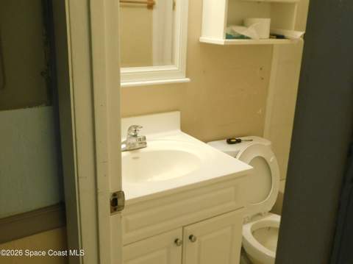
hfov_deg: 51.4
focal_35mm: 36
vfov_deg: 39.6
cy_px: 132
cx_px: 176
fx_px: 367
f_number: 3.5
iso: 400
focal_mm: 6.3
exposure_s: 1/20
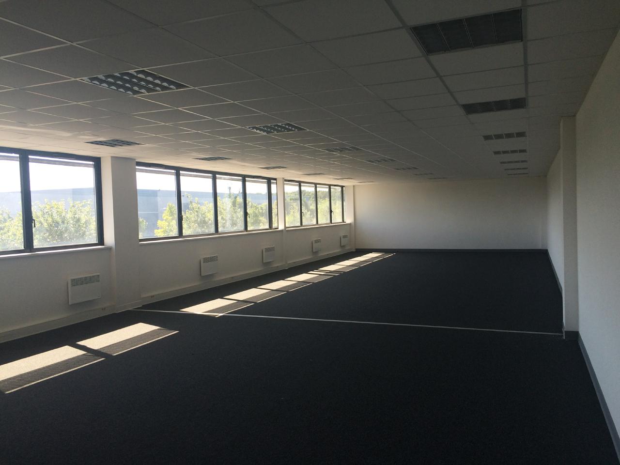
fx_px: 519
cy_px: 232
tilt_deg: -3.7
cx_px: 310
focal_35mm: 29
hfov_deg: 61.7
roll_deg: +1.8
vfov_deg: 48.2
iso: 32
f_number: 2.2
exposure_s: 1/279
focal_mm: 4.15
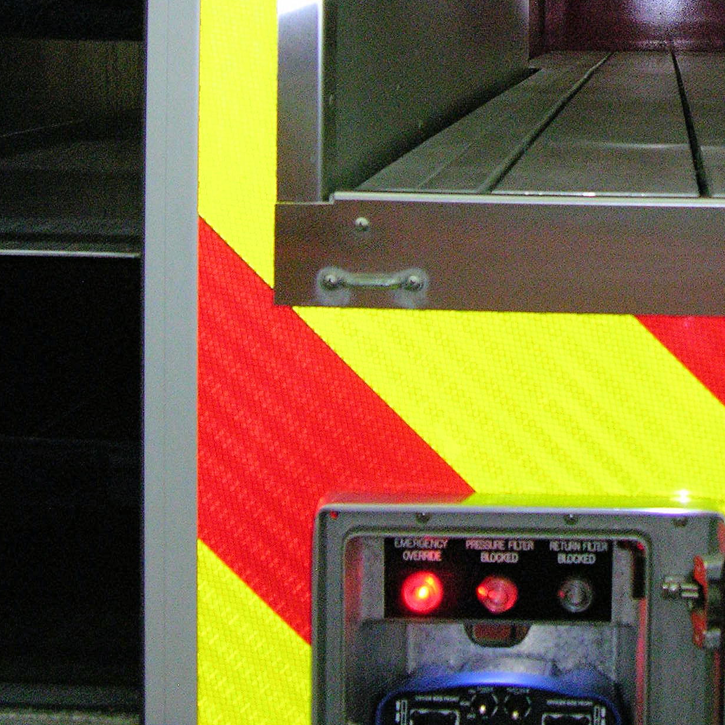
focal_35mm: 82
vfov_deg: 20.3
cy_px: -32
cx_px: 678
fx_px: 1943
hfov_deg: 20.6
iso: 200
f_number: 2.8
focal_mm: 8.9
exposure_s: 1/60.1
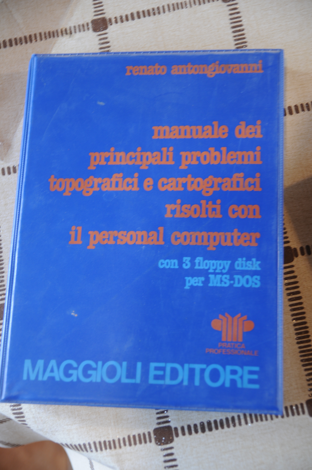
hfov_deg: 22.6
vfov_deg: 33.4
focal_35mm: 60
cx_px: 156
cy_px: 235
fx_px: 782
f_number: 2.8
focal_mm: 40
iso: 200
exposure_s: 1/10
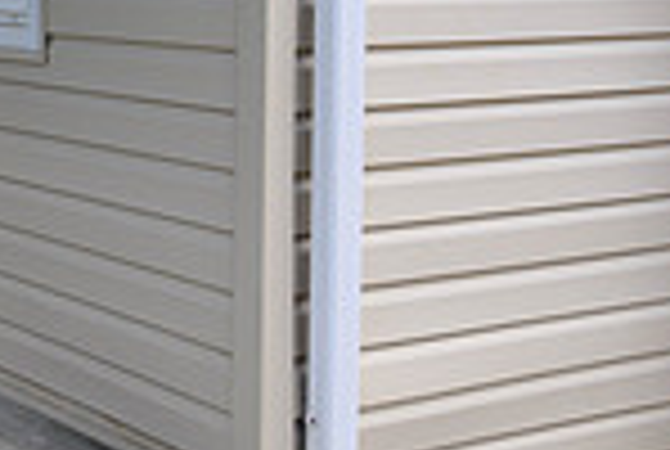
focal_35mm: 68
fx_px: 1268
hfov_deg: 23.1
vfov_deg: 19.5
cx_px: -369
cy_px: -2
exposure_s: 1/640
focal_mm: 17
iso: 320
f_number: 4
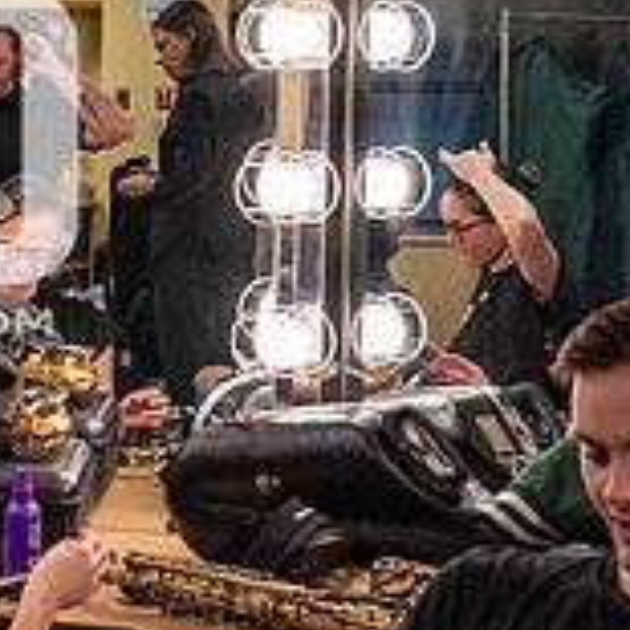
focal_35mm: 86
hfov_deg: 18.5
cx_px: -228
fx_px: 1771
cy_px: 177
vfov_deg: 20.1
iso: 1250
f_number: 4
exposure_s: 1/160
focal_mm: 27
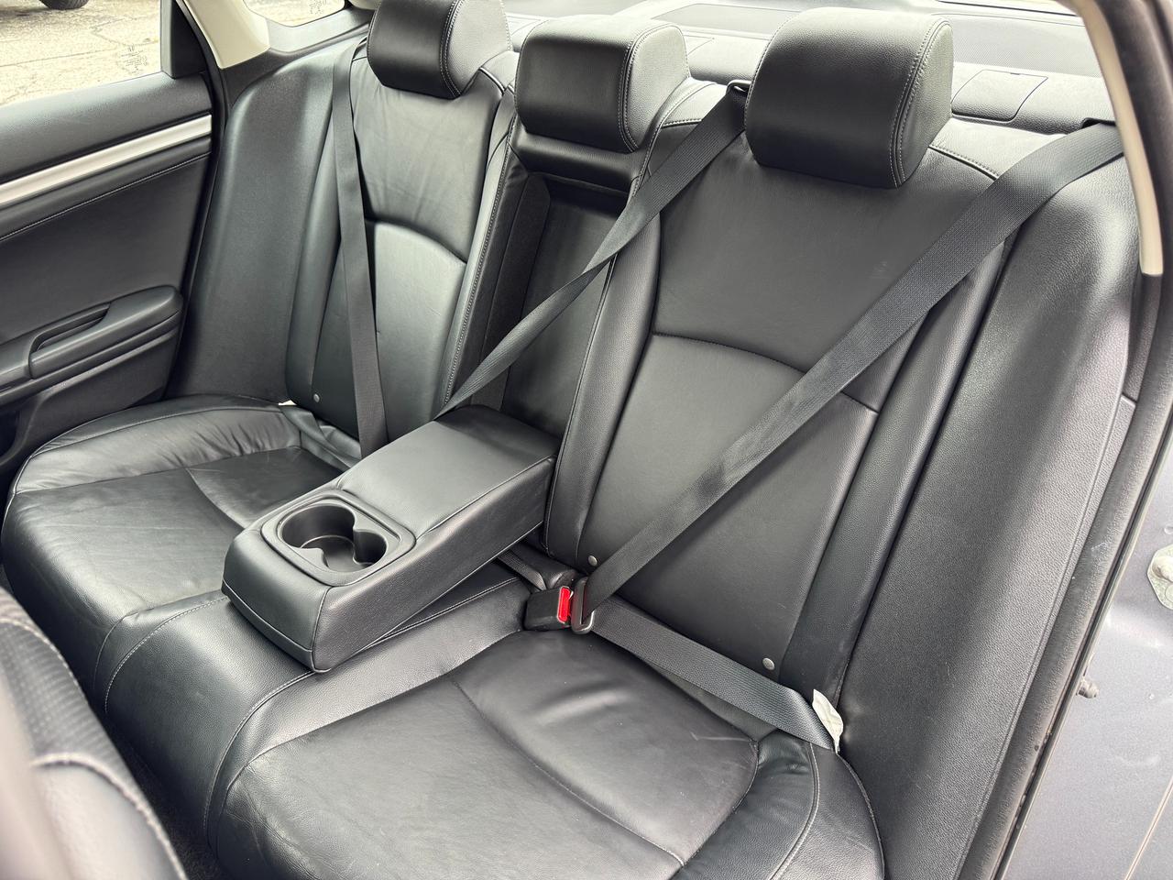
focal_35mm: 24
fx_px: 813
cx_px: 586
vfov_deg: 56.8
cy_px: 440
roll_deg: -0.1
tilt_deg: -34.3
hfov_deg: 71.6
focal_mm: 6.76
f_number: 1.78
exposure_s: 1/65
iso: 200
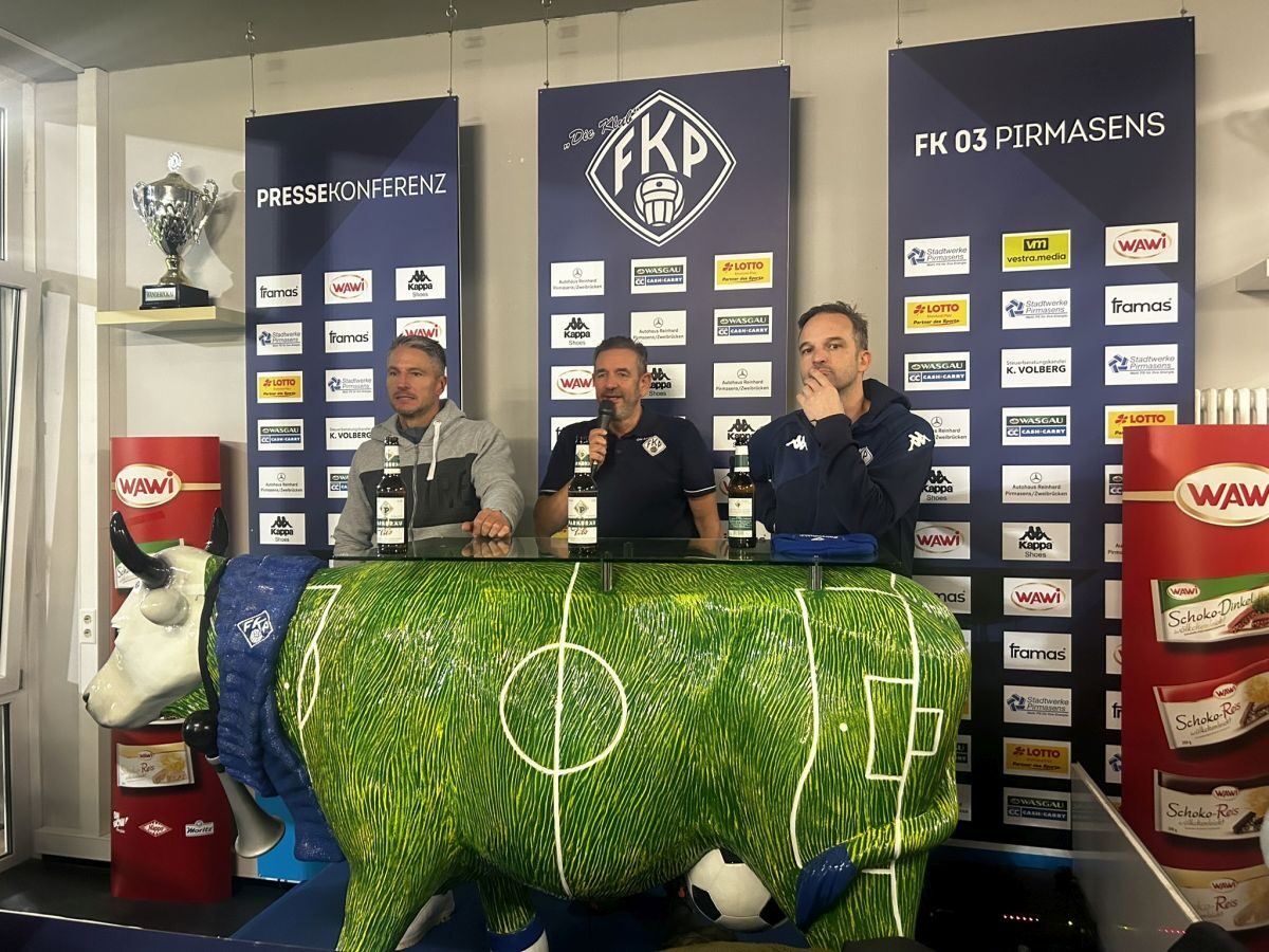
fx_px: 953
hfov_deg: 67.3
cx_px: 634
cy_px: 476
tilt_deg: -2.5
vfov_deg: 53.1
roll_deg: +0.8
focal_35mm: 26
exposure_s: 1/50
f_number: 1.5
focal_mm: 5.7
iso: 400
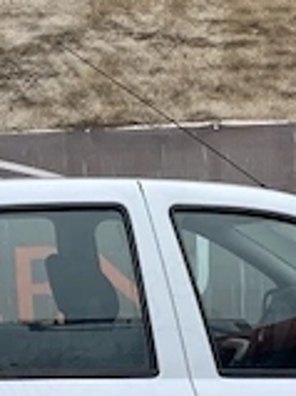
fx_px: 1119
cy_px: 381
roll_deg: +0.7
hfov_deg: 15.1
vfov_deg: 19.6
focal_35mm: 98
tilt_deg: -8.2
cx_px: 142
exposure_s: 1/816
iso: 32
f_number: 1.8
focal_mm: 4.25
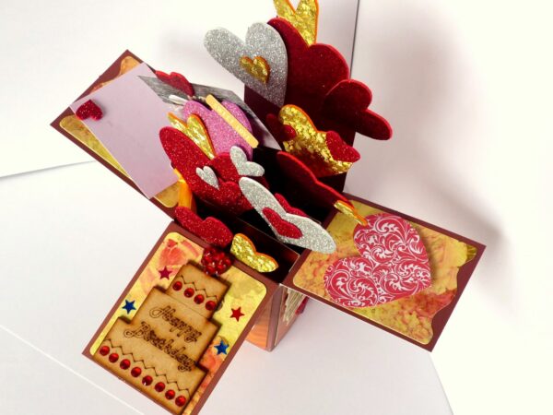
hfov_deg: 38.9
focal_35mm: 49
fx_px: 783
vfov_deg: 29.7
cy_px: 208
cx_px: 276
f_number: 3.5
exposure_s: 1/125
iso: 100
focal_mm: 8.7
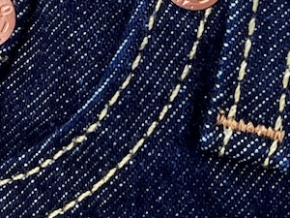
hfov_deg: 11.3
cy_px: -146
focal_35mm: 175
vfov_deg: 8.2
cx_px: 52
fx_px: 1466
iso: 50
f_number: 1.5
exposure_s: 1/407
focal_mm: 5.7
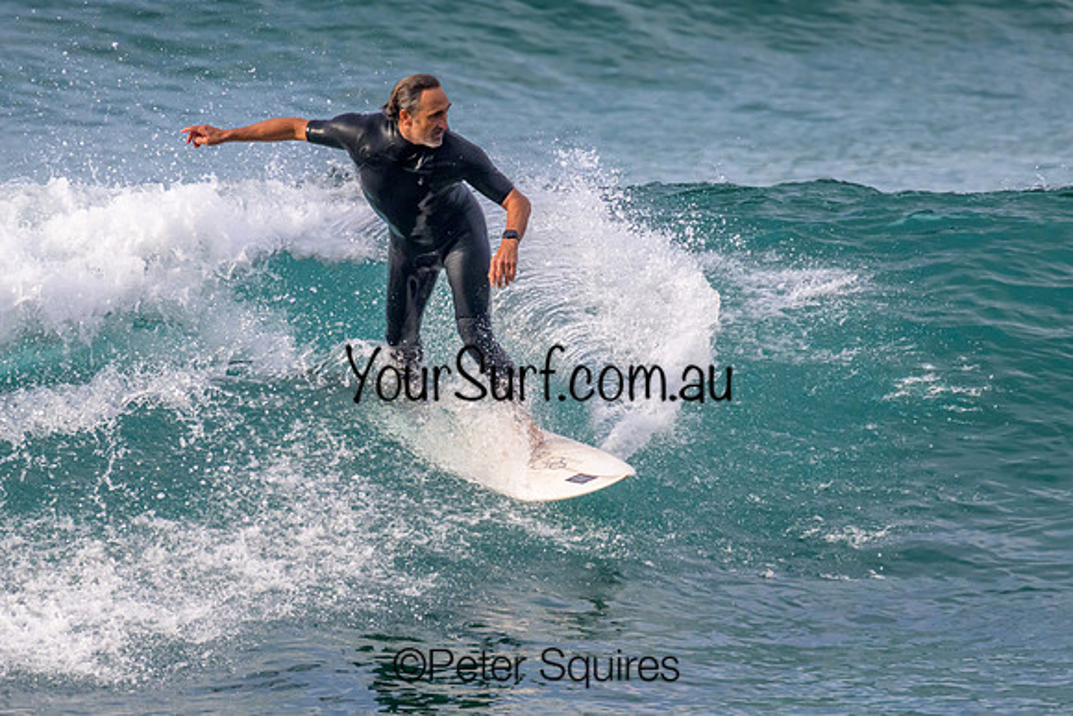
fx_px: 32761
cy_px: 393
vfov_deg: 1.3
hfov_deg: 1.9
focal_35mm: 1099
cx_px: 580
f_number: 11
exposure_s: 1/2000
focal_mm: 800
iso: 2200
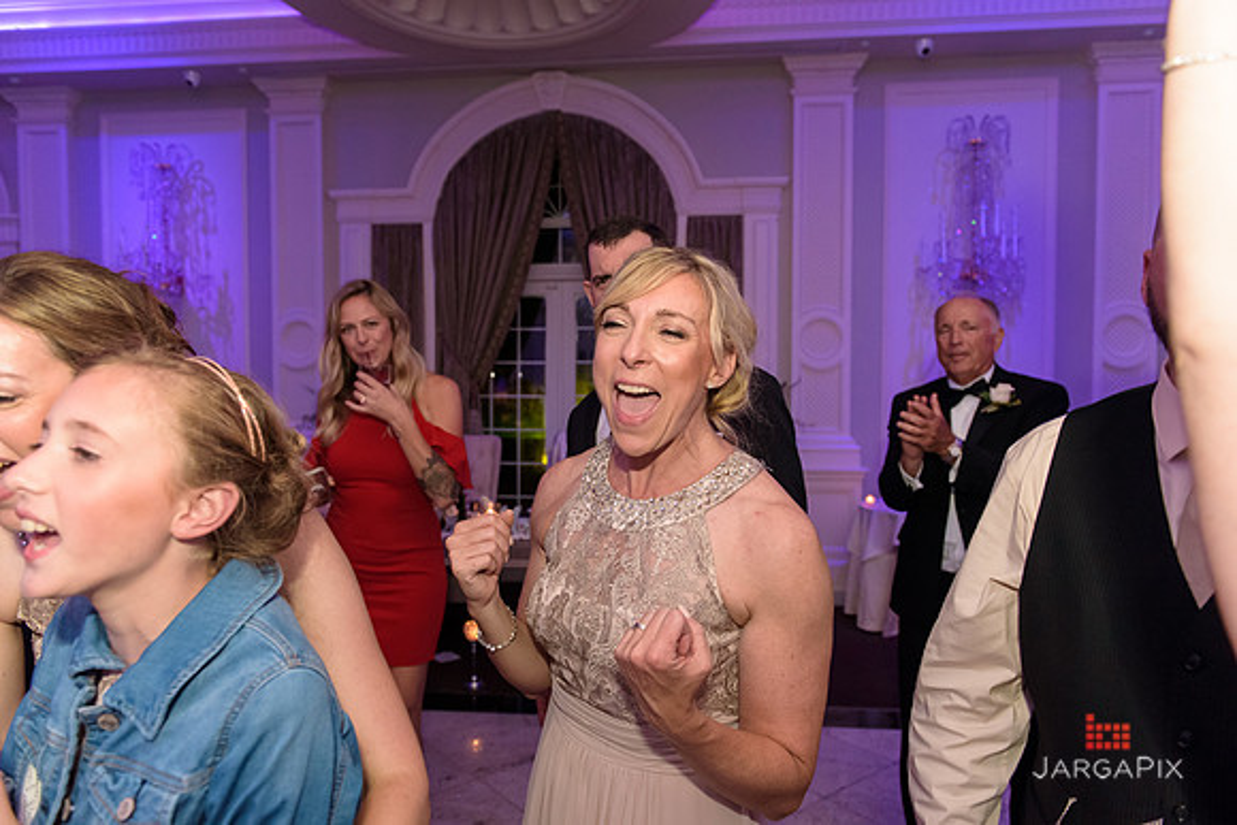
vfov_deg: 53.2
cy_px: 412
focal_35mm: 24
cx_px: 618
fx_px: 825
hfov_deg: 73.7
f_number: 3.2
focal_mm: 24
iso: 3200
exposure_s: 1/125
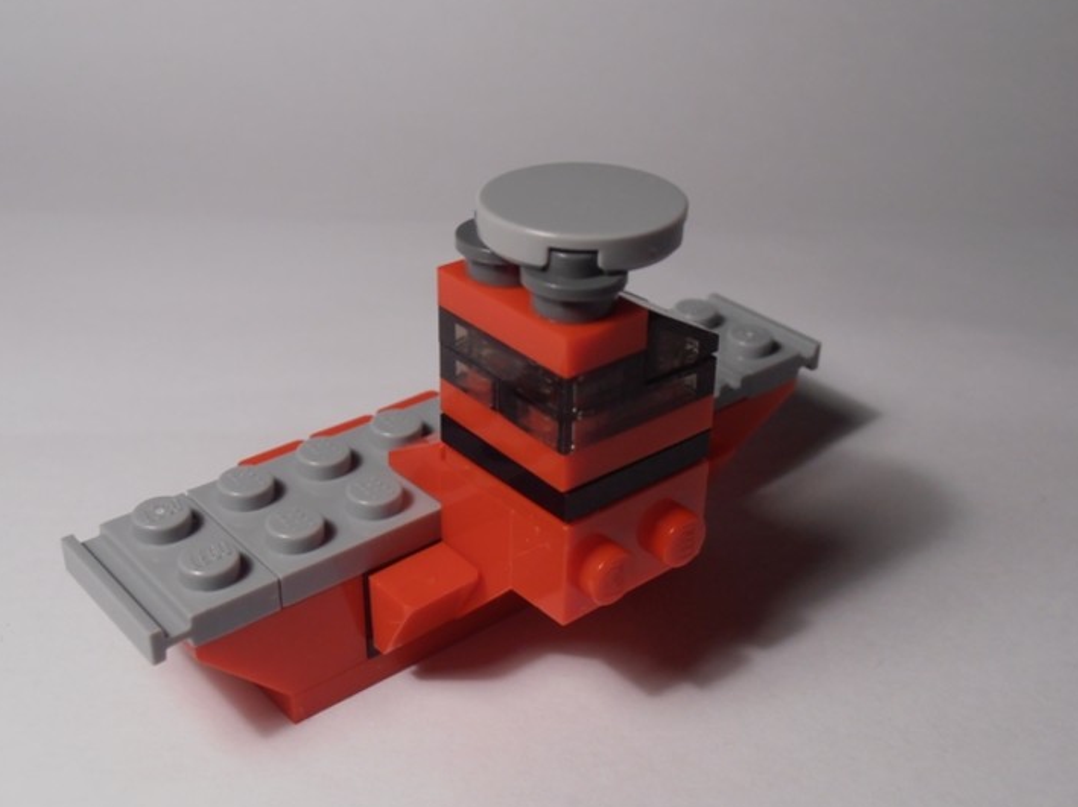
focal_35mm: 47
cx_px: 529
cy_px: 478
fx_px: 1463
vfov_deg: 30.8
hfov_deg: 40.5
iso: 80
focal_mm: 6.61
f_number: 3.9
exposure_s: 1/40
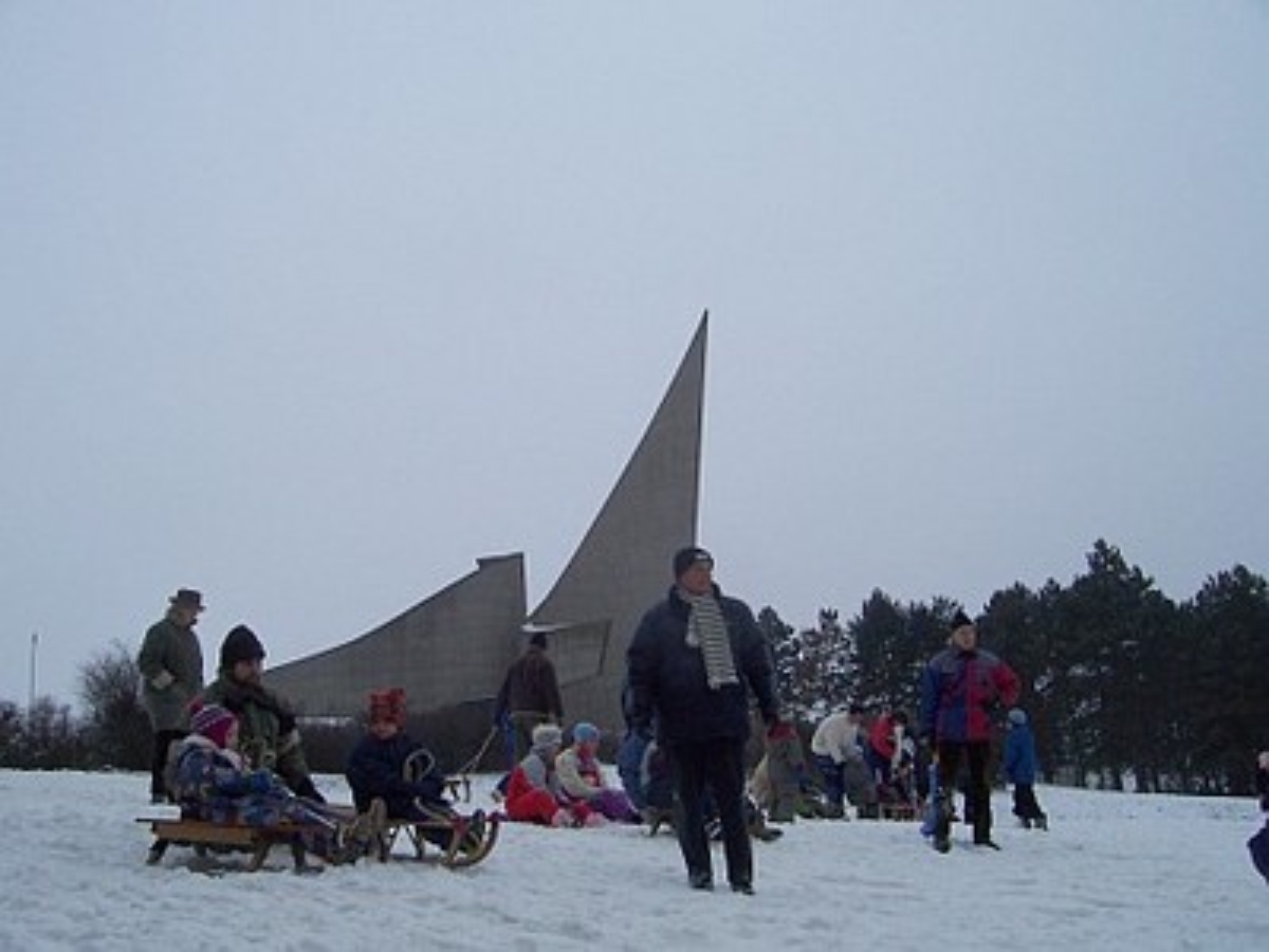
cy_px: 476
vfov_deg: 41.8
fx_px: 1246
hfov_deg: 54.0
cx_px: 634
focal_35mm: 34
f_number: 5.6
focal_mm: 5.6
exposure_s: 1/180
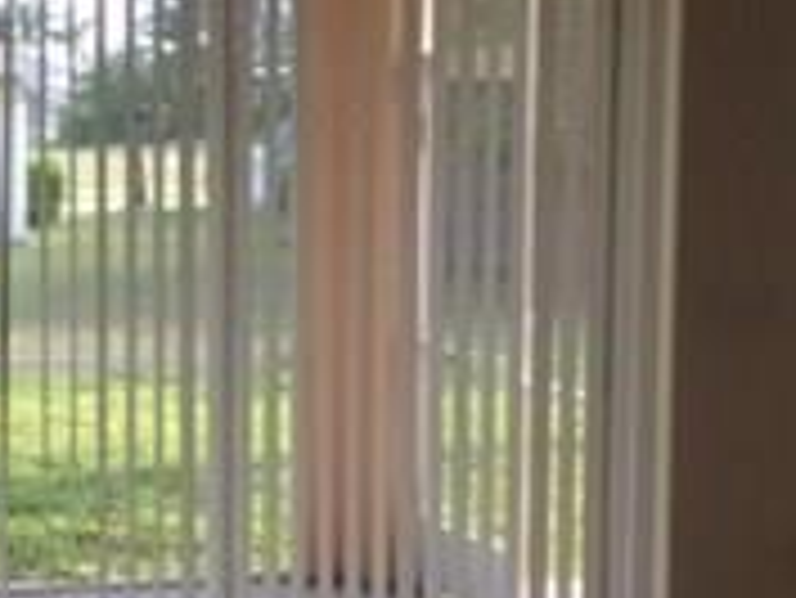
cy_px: 459
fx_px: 2738
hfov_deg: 16.3
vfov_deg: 12.4
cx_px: 81
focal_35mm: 119
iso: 50
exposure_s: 1/60
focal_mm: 3.3
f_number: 2.4
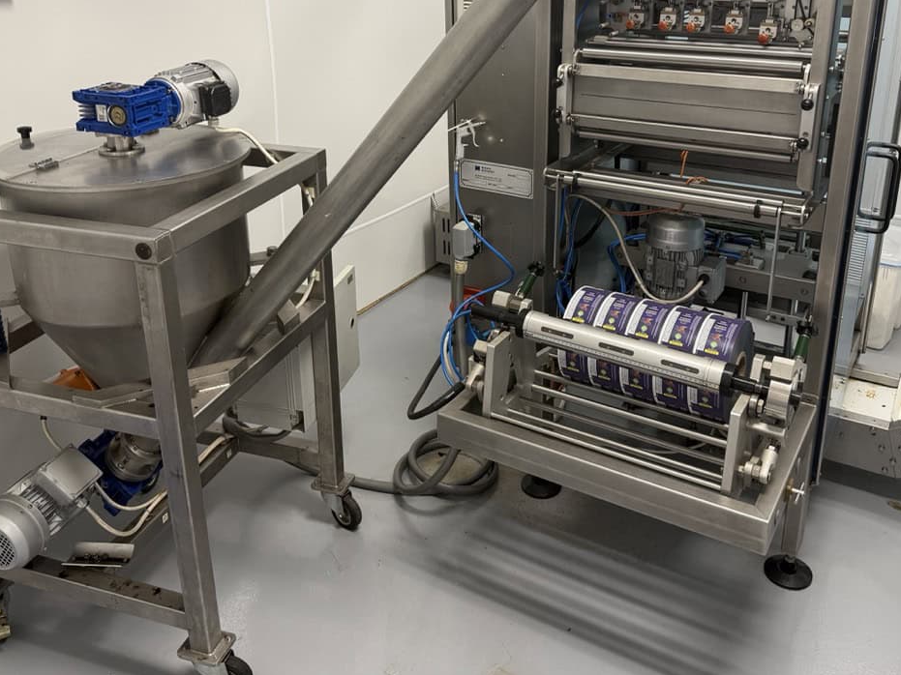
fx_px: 859
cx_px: 471
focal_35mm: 33
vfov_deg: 42.3
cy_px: 215
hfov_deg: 55.3
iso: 125
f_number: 1.8
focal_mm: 6.8
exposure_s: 1/60
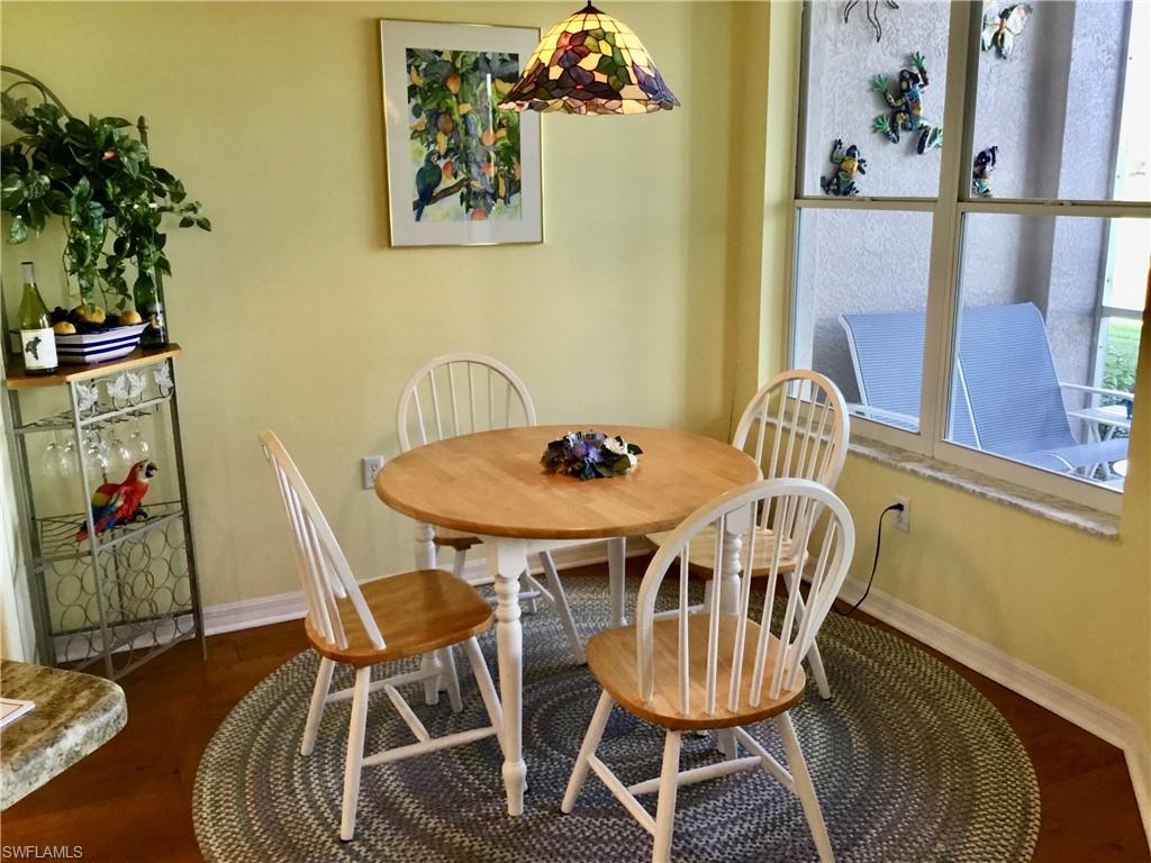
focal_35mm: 31
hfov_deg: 58.4
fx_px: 1031
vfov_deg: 45.4
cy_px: 432
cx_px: 576
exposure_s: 1/30
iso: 100
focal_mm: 3.3
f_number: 2.4
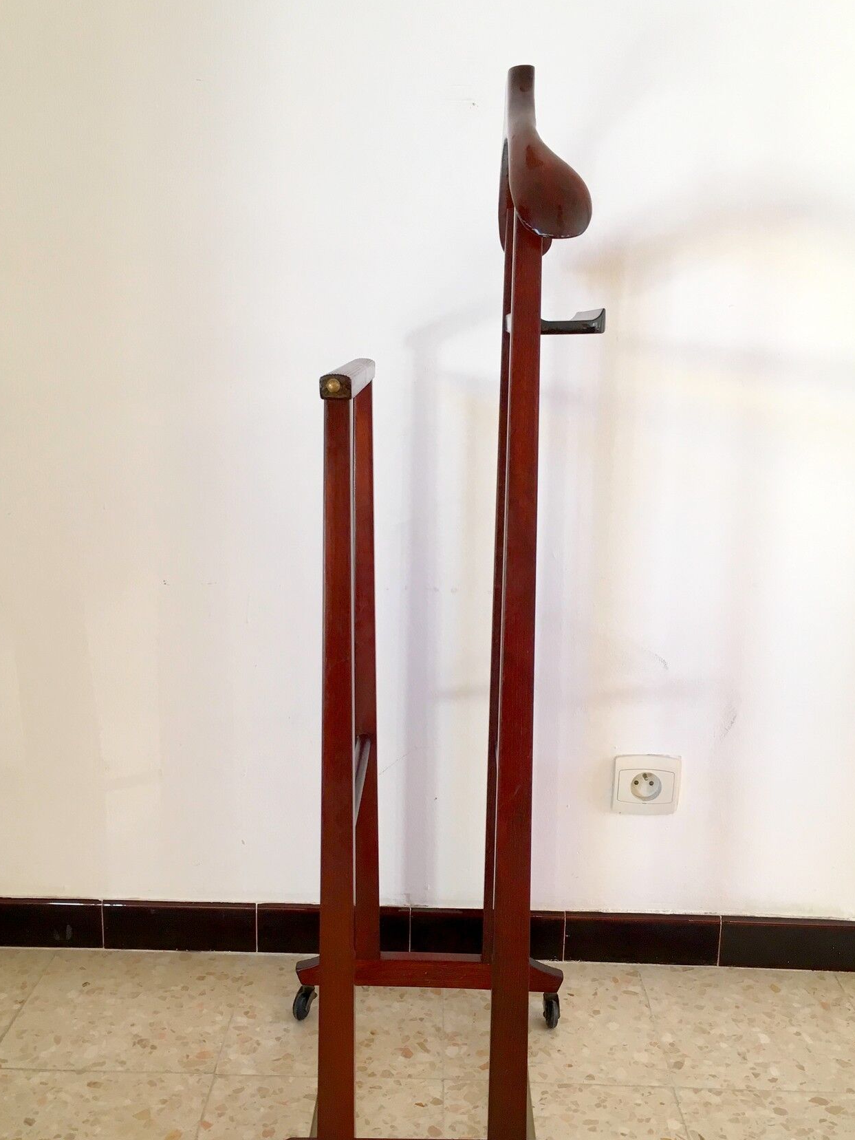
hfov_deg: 40.7
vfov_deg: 52.6
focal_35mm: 35
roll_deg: -0.6
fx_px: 1152
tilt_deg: -13.3
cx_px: 433
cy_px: 607
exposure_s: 1/33
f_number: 2.2
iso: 32
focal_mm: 4.15
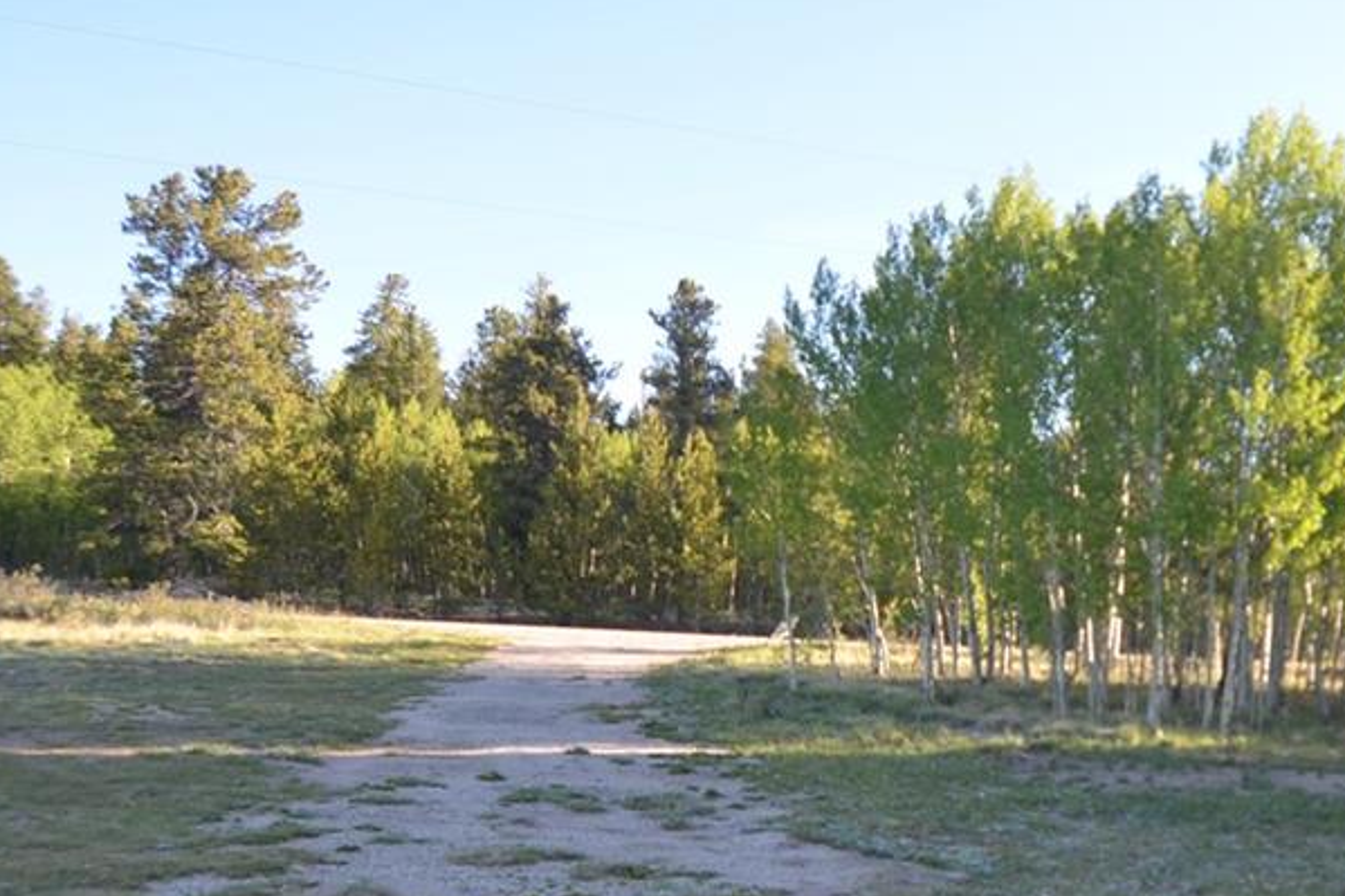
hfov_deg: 45.8
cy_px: 634
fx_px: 1494
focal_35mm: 40
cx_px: 1091
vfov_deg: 32.9
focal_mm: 10
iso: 125
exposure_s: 1/200
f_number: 3.5
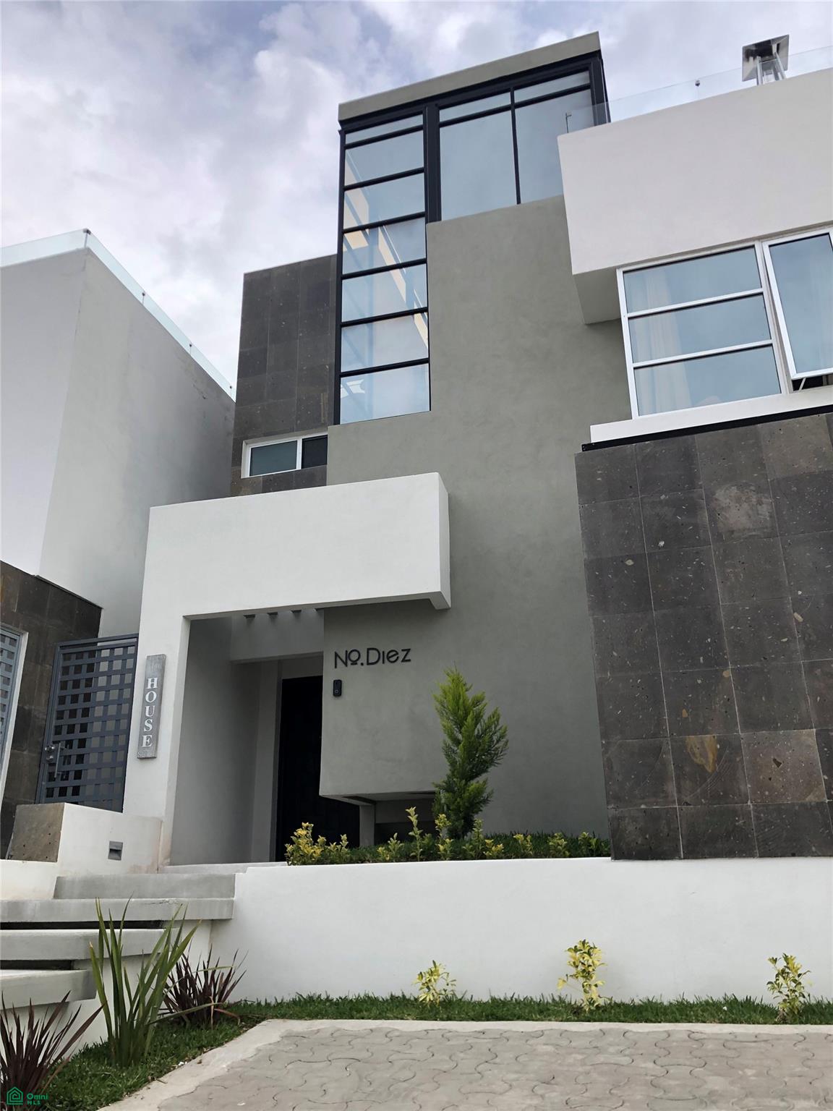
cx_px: 416
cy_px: 556
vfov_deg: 63.4
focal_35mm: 28
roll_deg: -1.0
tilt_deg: +23.1
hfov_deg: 49.7
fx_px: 898
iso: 20
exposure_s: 1/842
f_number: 1.8
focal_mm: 4
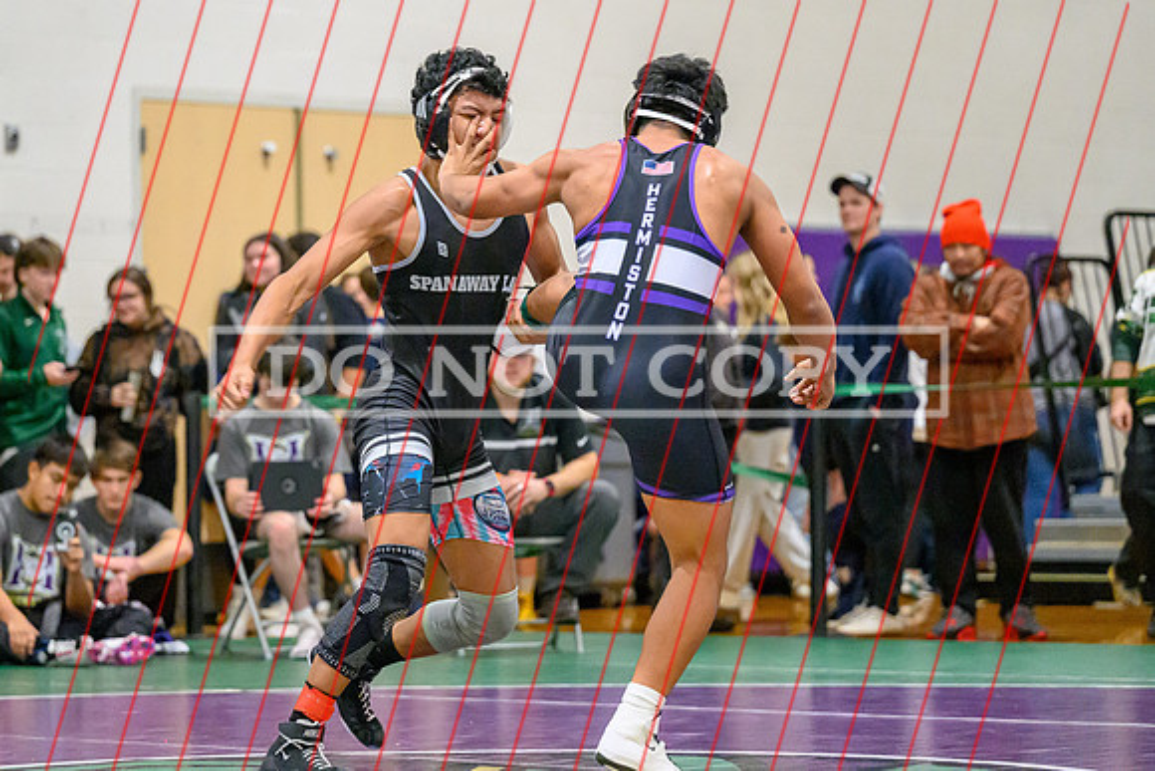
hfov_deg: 15.5
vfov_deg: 10.3
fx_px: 4252
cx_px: 437
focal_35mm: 133
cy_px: 270
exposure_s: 1/800
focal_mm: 102
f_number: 2.8
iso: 11400
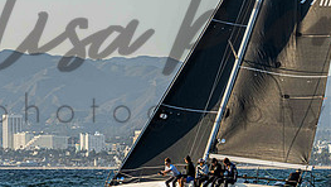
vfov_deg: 3.6
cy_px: 4
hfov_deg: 6.3
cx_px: 220
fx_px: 3002
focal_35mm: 342
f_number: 8
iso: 400
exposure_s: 1/800
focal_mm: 130
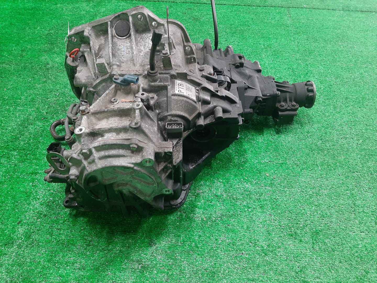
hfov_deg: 67.3
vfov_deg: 53.1
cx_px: 188
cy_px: 142
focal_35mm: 26
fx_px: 283
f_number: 1.7
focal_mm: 3.93
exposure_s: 1/50
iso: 169
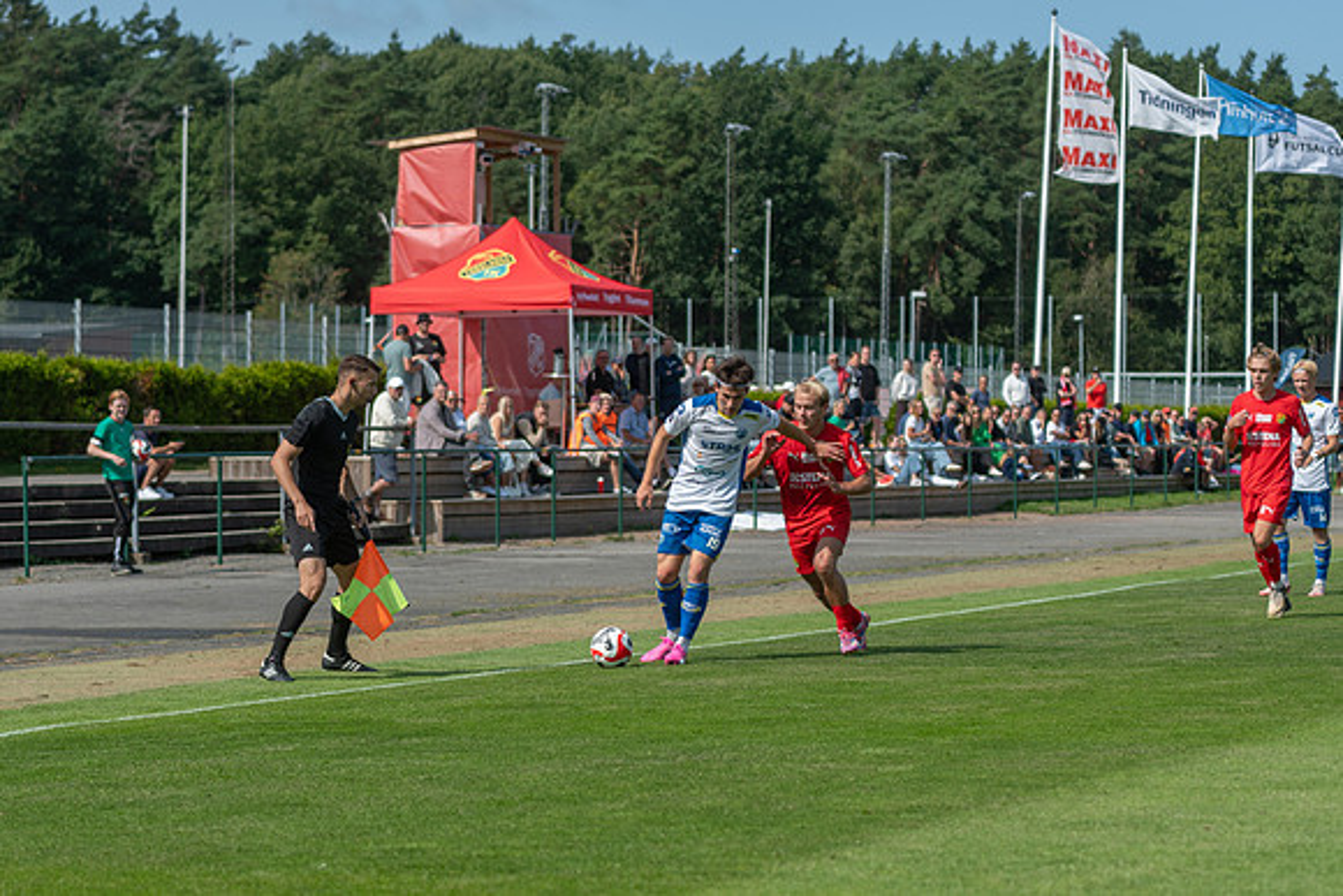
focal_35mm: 106
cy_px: 448
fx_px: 3971
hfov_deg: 19.2
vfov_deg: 12.9
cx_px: 672
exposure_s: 1/1600
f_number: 3.2
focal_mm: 70
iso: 110
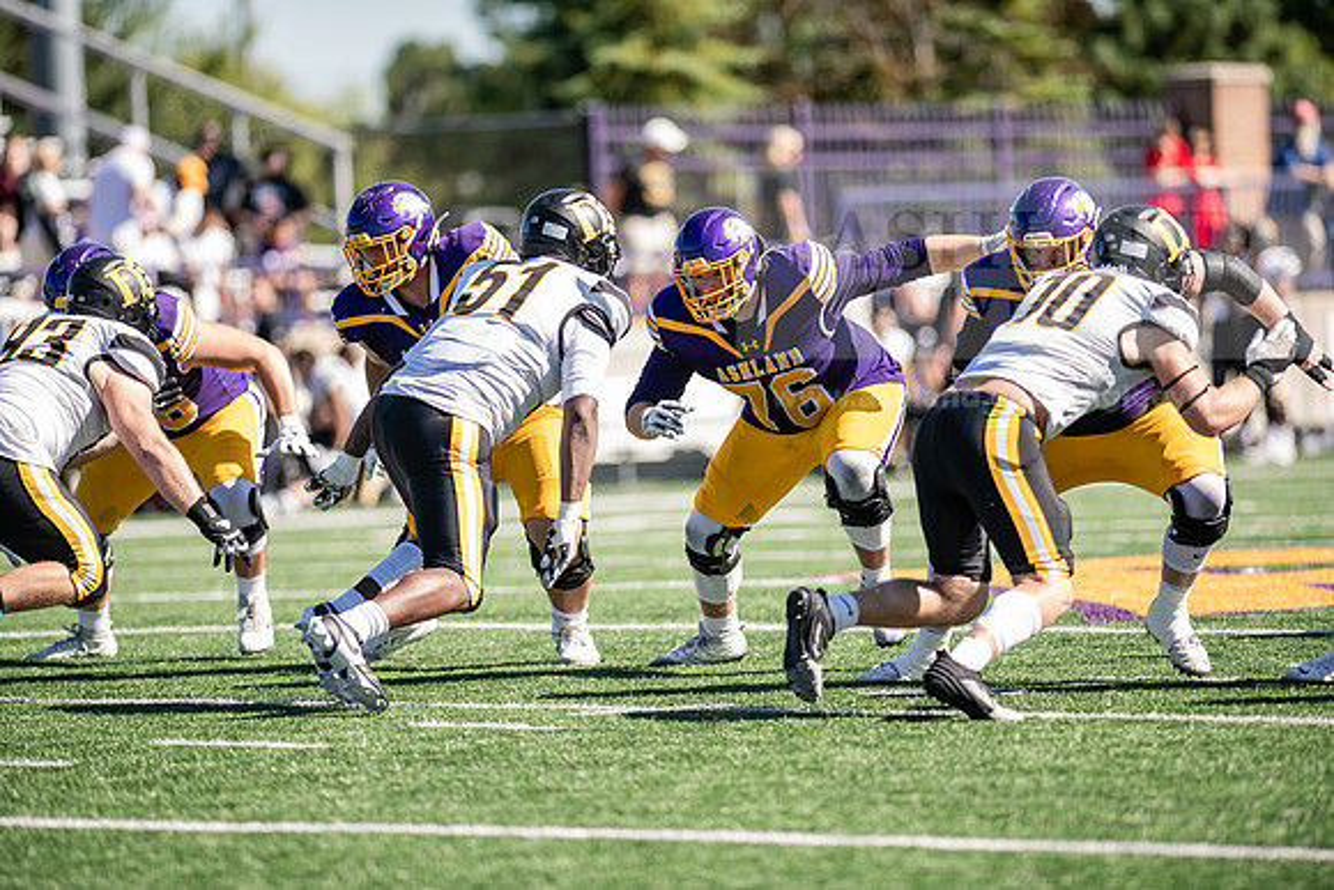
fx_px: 11119
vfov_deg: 4.6
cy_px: 445
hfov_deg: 6.9
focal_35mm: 300
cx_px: 667
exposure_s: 1/1000
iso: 200
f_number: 3.2
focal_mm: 300
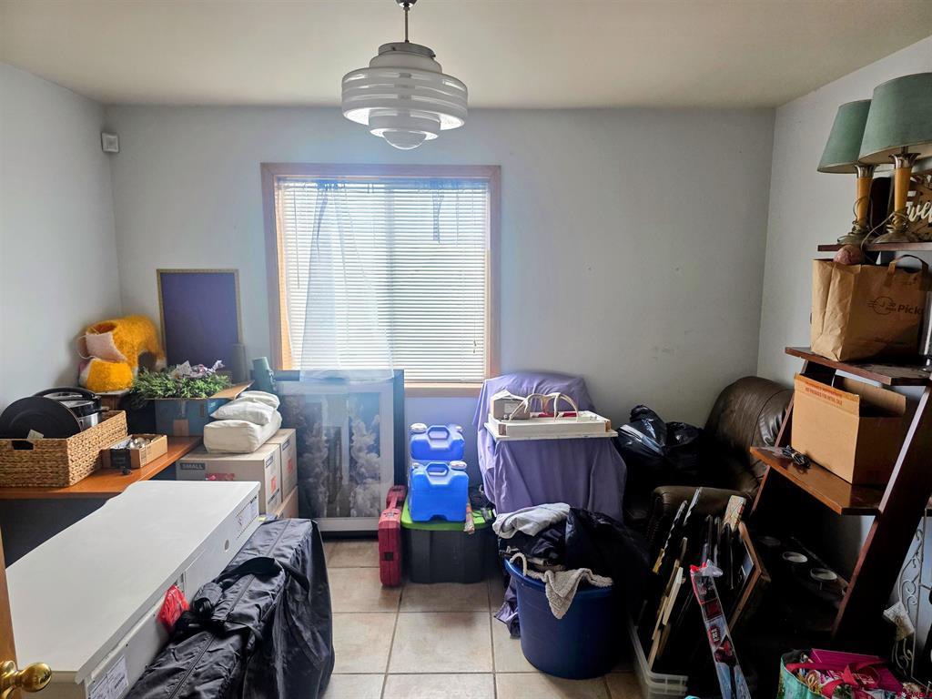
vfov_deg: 58.9
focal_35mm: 23
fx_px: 619
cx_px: 466
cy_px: 350
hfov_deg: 73.9
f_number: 1.7
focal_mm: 6.3
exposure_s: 1/120
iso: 200
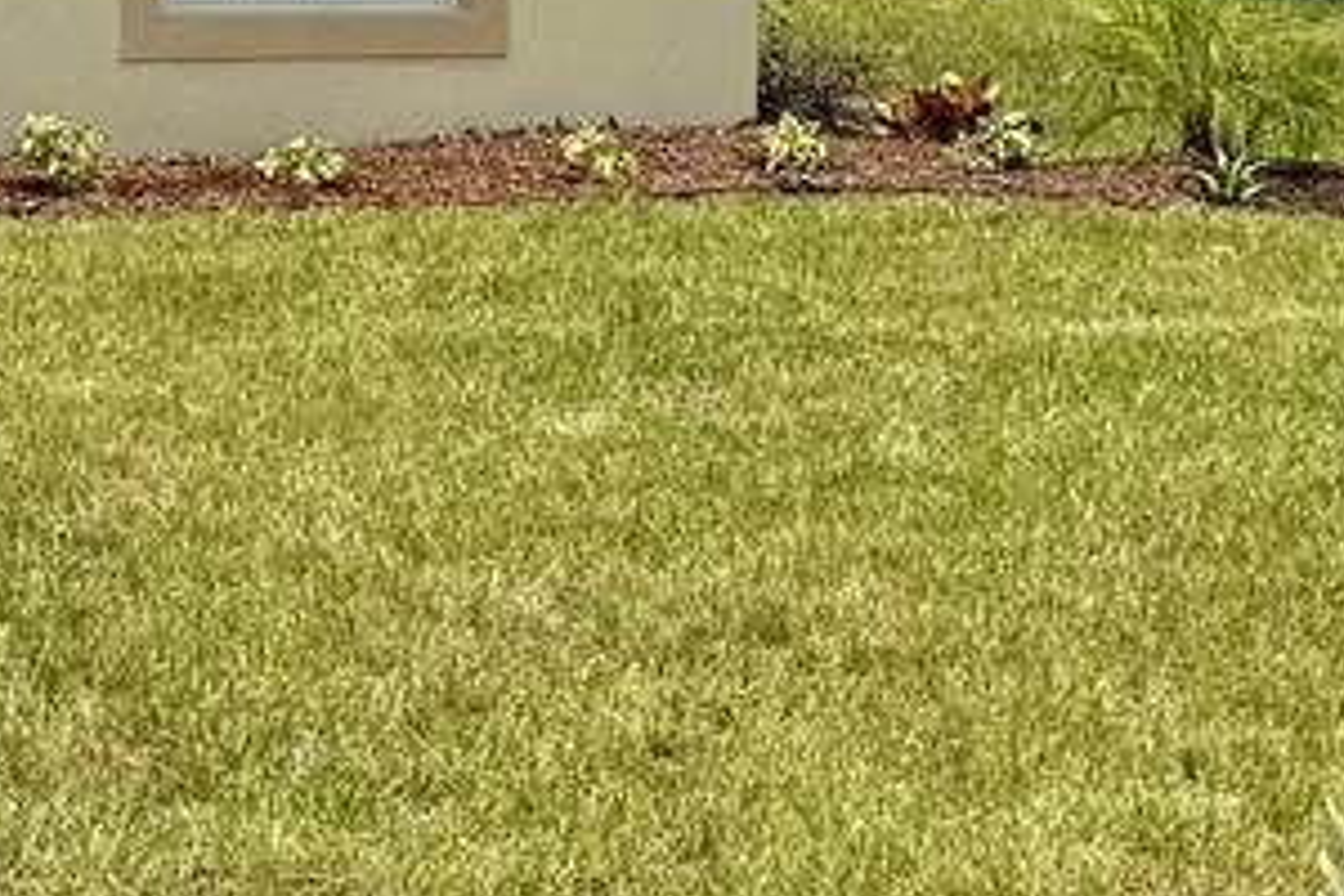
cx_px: -497
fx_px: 4965
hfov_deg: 14.6
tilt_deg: +0.0
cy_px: -246
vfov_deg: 10.1
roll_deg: +0.1
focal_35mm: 133
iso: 80
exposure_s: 1/5319
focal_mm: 6.76
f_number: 1.78
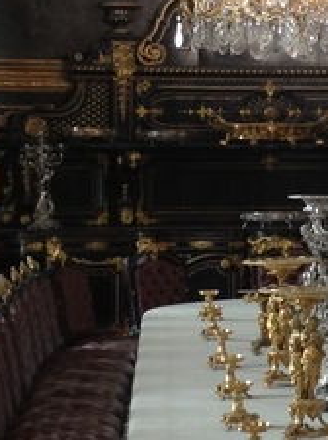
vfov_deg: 10.6
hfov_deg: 7.8
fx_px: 2369
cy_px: 149
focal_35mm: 187
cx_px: 414
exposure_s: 1/20
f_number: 2.4
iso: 64
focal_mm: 4.28
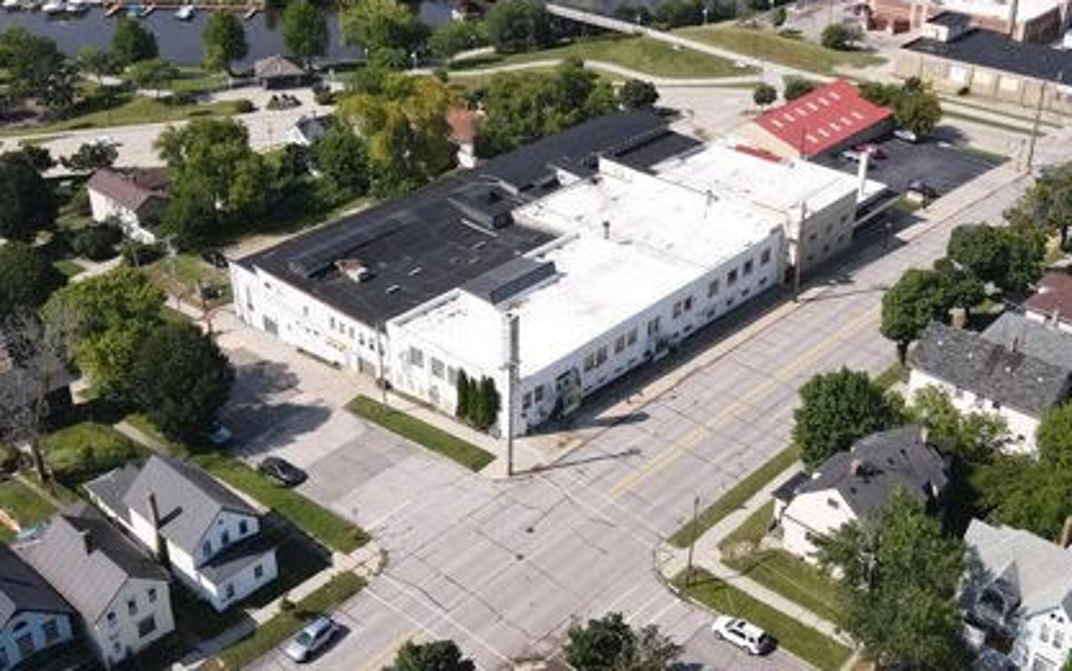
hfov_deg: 50.4
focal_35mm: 39
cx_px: 530
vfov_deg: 32.8
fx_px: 1140
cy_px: 301
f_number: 2.8
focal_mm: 4.5
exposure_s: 1/40
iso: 100
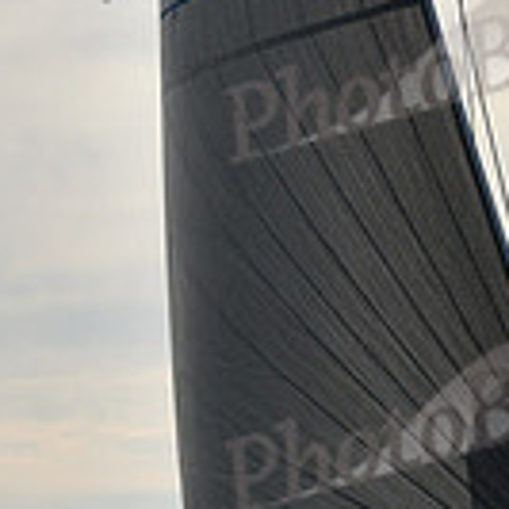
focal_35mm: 320
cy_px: 561
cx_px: 964
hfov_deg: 5.4
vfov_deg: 5.5
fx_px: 5323
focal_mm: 86
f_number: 9
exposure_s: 1/1000
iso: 320
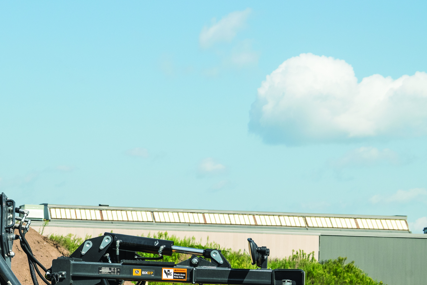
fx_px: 1316
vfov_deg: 12.2
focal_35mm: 111
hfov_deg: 17.8
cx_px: -34
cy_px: 267
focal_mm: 50
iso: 400
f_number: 9
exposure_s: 1/1250
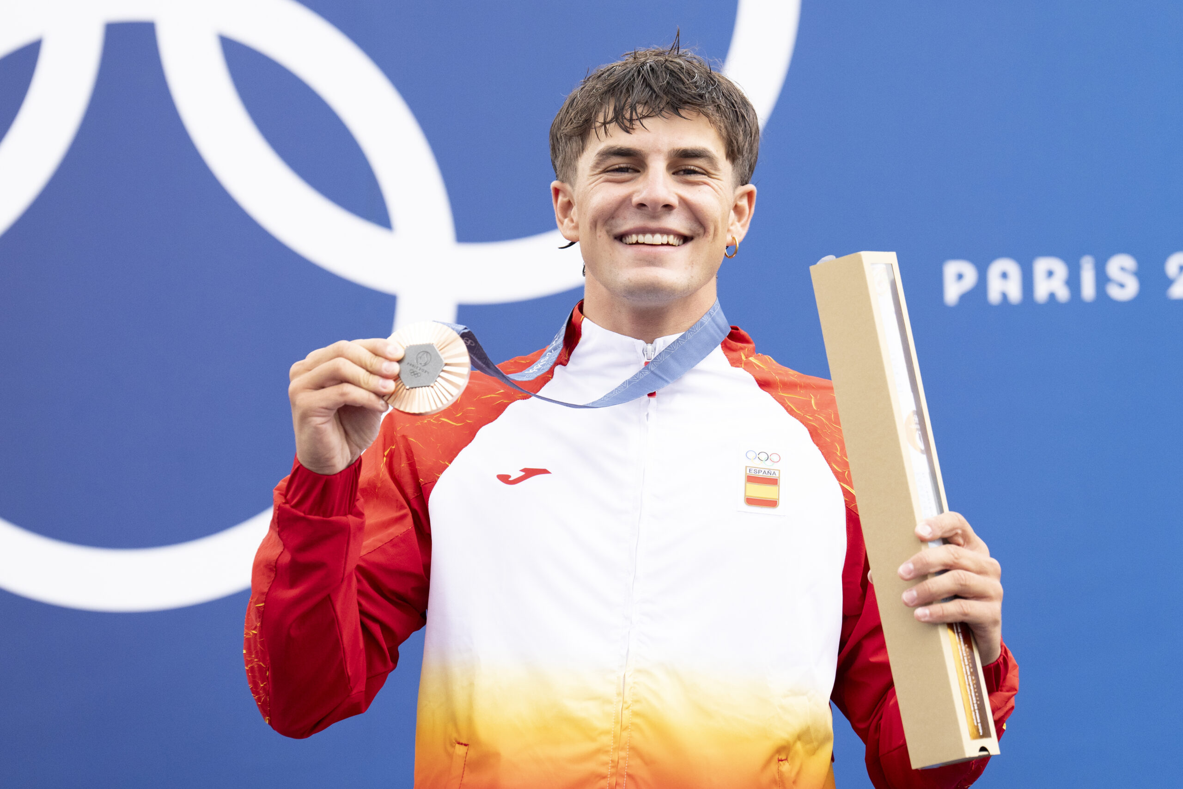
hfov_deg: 13.0
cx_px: 592
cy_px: 394
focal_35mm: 158
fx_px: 5192
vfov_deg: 8.7
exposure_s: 1/1250
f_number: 4
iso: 1600
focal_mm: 158
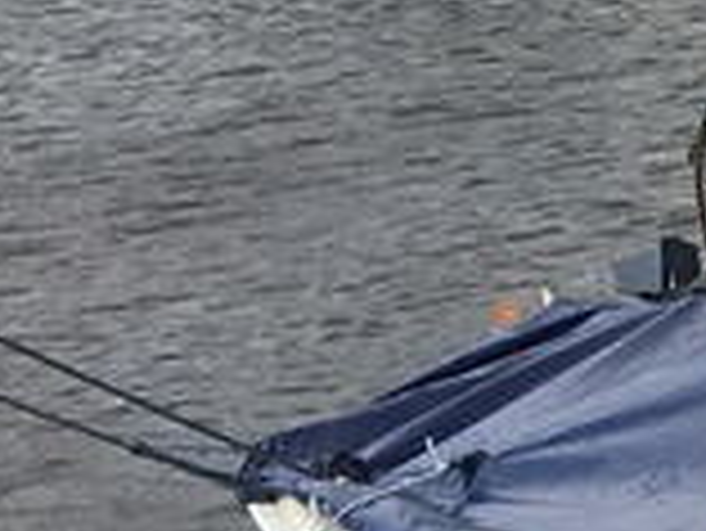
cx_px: 2239
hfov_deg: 7.6
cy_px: 40
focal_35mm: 222
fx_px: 4531
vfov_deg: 6.7
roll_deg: +2.1
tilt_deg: -6.7
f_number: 2.2
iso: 25
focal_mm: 4.15
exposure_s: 1/905
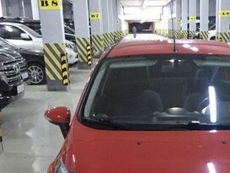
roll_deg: +0.8
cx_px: 164
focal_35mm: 70
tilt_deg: -19.6
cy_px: 201
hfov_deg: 27.5
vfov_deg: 19.9
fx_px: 465
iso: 500
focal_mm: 4.15
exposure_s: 1/17
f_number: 2.2
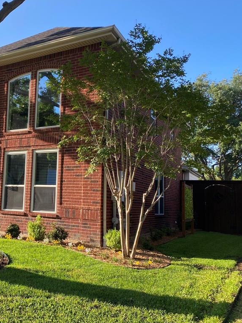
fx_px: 326
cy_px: 162
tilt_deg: +6.2
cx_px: 37
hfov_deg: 38.6
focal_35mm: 35
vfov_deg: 52.6
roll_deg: -2.4
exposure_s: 1/454
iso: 32
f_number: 1.8
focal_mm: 4.25
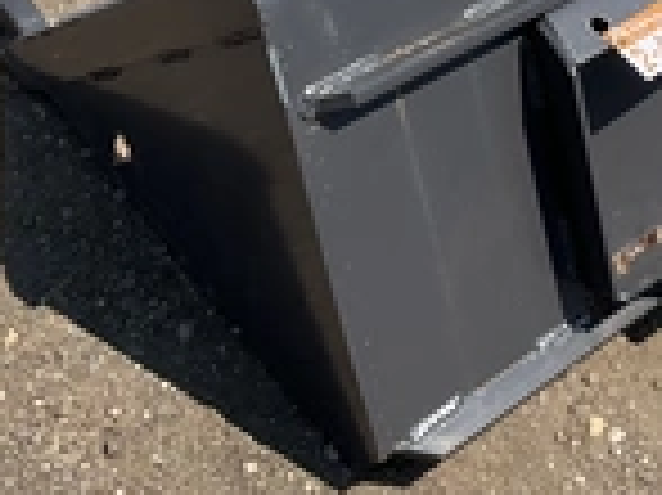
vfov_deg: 18.1
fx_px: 1510
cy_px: -22
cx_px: 513
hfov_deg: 24.4
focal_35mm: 79
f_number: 1.8
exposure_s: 1/1377
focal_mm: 3
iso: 25
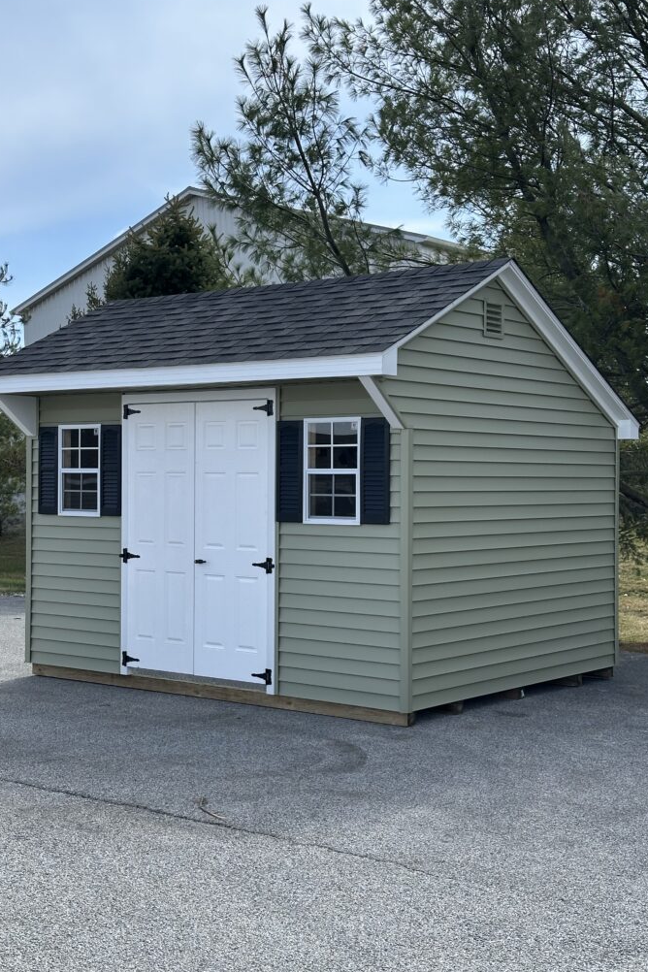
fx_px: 1377
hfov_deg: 26.5
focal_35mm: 51
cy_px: 482
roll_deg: +1.8
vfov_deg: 38.9
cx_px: 304
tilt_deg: +1.7
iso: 64
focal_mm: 6.86
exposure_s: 1/2358
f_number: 1.78
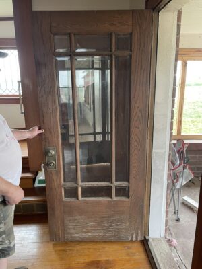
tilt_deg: -13.2
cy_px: 134
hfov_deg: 53.1
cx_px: 101
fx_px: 202
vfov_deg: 67.3
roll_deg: +1.1
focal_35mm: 26
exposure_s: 1/66
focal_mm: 4.2
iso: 125
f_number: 1.6
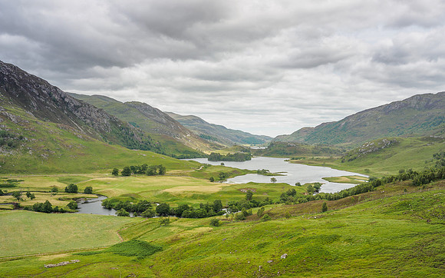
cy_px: 167
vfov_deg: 35.1
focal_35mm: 36
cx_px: 222
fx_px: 437
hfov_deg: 54.0
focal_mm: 17
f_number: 7.1
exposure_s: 1.3
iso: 200
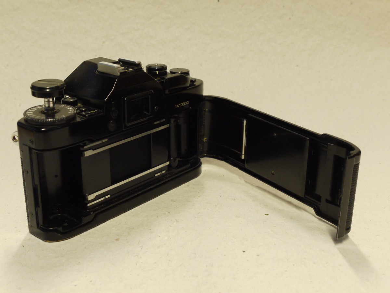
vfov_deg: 30.3
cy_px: 146
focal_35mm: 48
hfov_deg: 39.7
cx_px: 195
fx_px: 541
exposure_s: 1/30
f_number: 7.1
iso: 800
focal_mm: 24
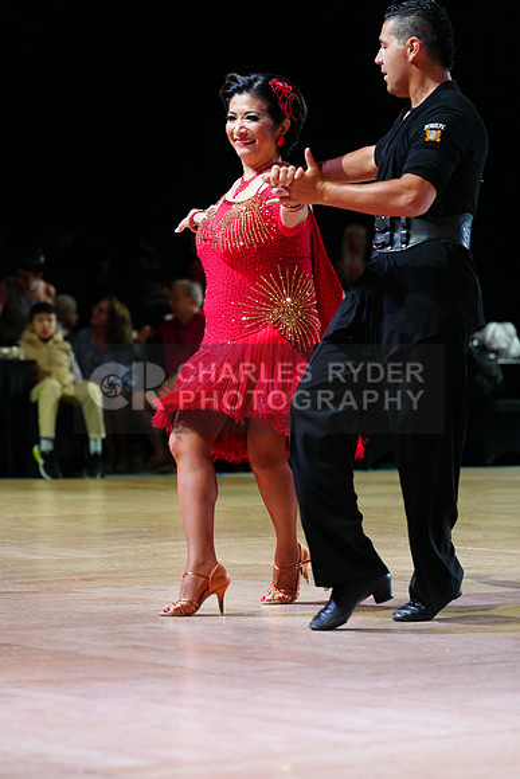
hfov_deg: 10.2
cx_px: 260
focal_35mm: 135
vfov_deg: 15.2
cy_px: 390
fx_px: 2923
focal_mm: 135
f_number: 4
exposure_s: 1/320
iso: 2500
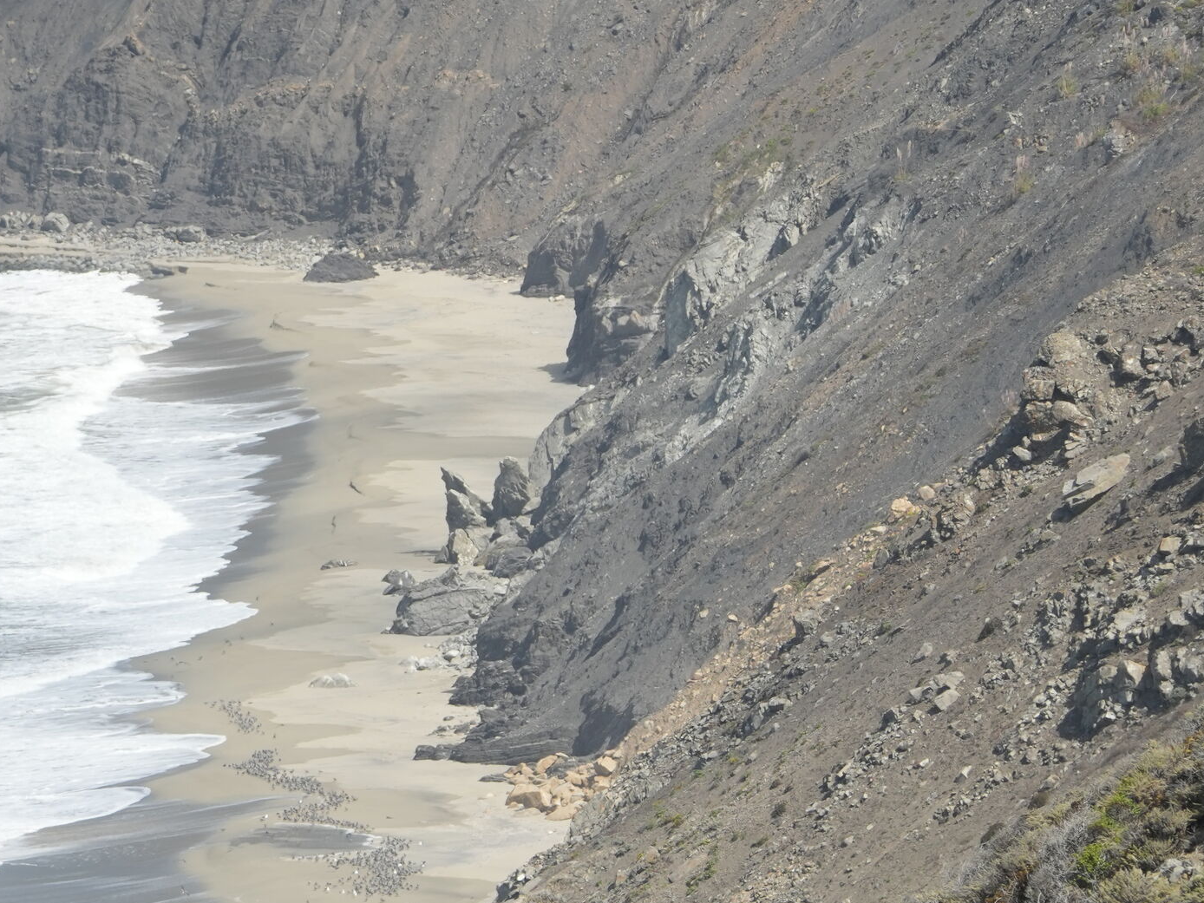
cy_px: 749
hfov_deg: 4.5
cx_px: 241
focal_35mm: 443
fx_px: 15408
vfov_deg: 3.4
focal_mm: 148
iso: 250
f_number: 5.6
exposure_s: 1/1000
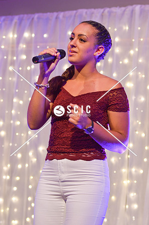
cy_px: 112
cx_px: 74
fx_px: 765
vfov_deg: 16.7
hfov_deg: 11.1
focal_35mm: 123
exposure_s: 1/60
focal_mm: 82
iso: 400
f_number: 3.2
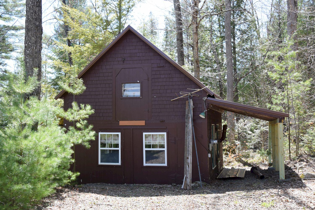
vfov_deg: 33.0
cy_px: 105
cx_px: 158
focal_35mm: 40
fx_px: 354
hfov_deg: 47.9
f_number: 8
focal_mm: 27
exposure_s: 1/250
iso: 400
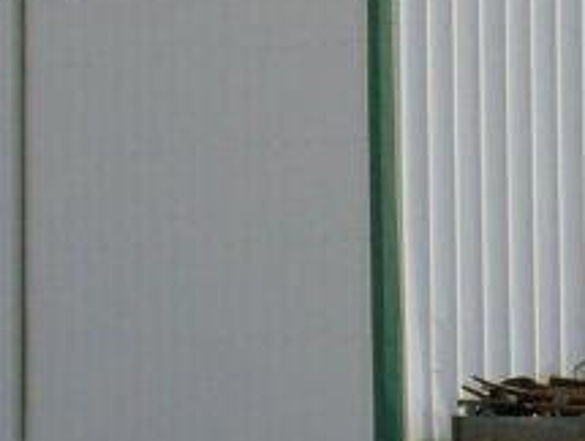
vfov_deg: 5.7
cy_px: 133
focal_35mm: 260
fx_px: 4401
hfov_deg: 7.2
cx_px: 1306
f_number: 6.3
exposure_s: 1/400
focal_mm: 7.4
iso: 100
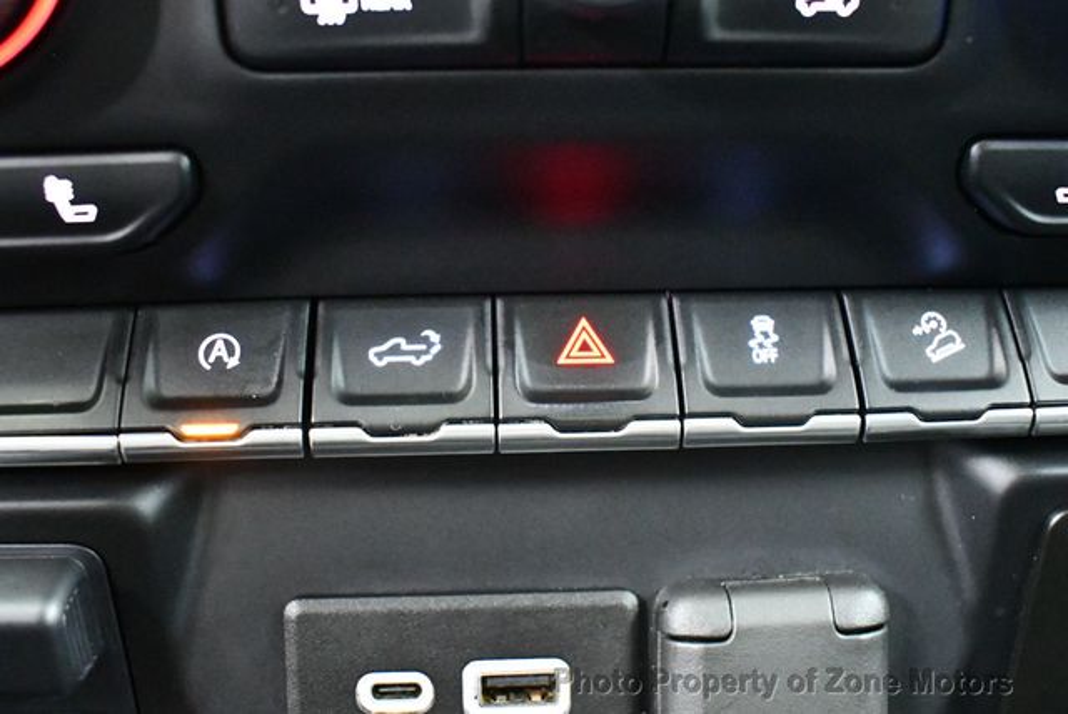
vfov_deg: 36.9
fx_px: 1069
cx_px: 534
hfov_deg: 53.1
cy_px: 357
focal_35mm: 36
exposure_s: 1/20
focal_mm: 18
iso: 12800
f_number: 3.5
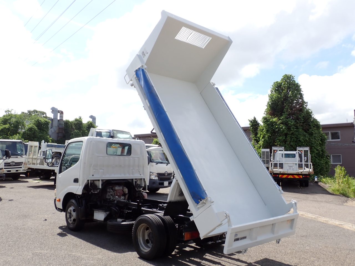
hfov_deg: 56.8
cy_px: 133
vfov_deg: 44.2
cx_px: 178
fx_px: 328
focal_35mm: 32
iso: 100
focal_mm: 5.79
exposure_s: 1/640
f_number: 3.2
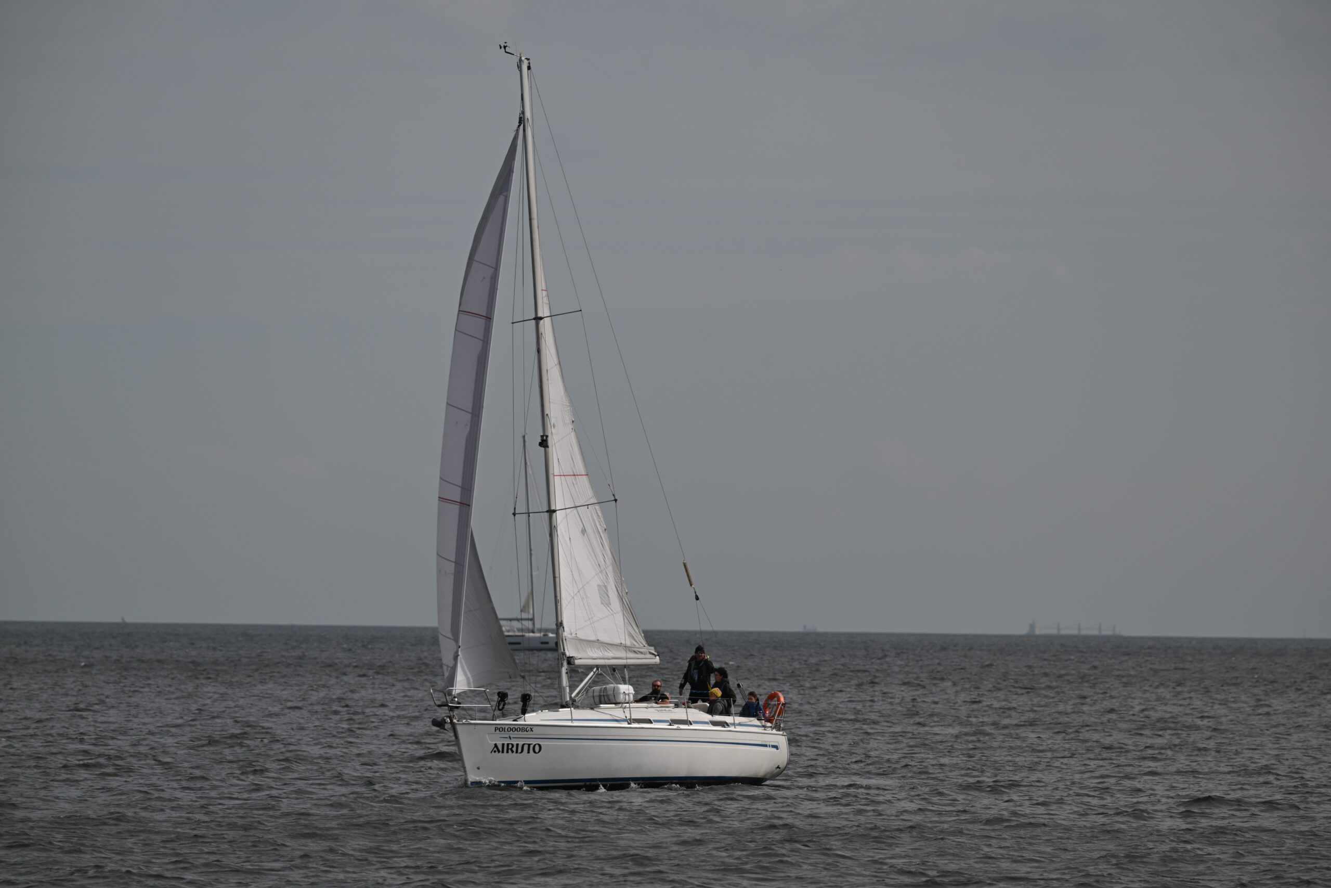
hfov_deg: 7.1
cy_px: 444
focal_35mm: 290
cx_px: 666
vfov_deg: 4.7
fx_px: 10722
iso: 100
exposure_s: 1/1250
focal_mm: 290
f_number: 5.6
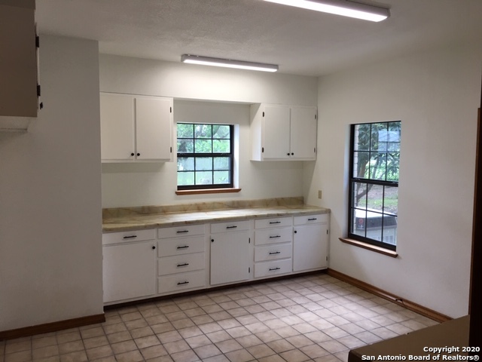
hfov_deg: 61.7
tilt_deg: -4.2
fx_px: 404
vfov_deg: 48.2
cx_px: 241
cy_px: 181
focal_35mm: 29
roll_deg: -0.4
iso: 25
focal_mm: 4.15
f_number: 2.2
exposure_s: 1/40
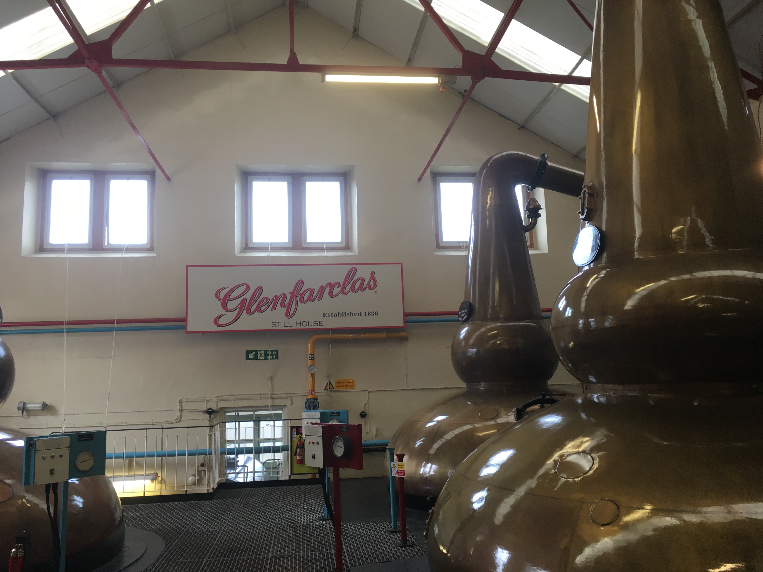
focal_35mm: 29
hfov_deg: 61.7
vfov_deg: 48.2
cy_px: 286
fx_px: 639
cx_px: 382
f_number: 2.2
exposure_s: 1/33
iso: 25
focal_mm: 4.15
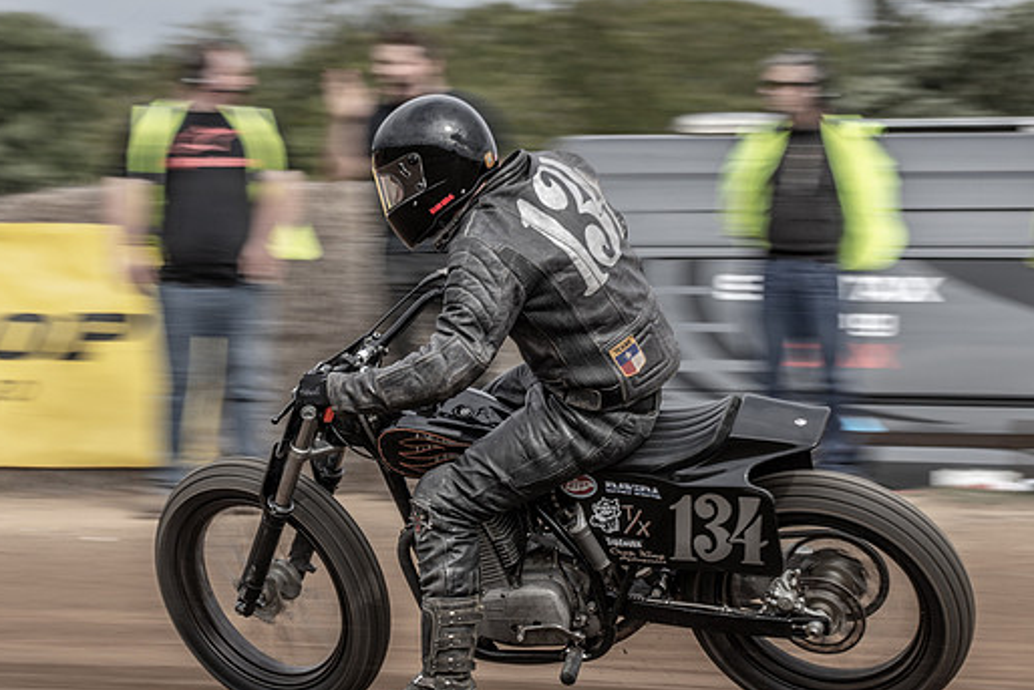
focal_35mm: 217
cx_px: 454
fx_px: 6234
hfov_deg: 9.5
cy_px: 412
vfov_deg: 6.3
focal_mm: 105
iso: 125
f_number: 10
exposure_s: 1/125
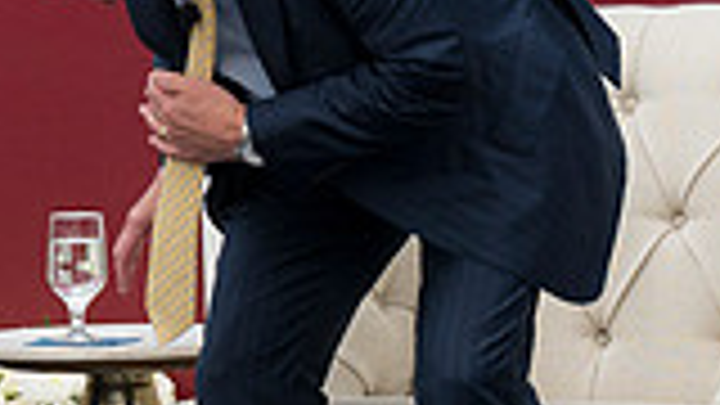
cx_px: -392
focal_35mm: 379
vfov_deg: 3.2
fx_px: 7236
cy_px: 202
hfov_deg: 5.6
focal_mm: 67
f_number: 4
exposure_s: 1/160
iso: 250
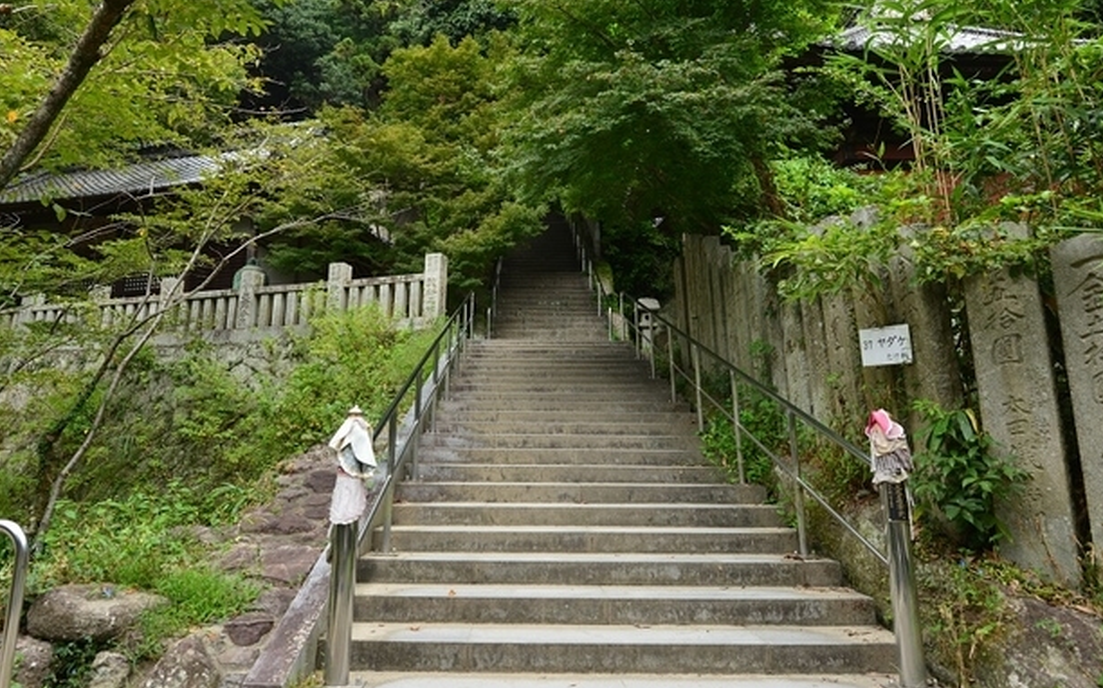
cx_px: 524
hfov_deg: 74.8
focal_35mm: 24
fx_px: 721
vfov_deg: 50.8
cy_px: 290
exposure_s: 1/160
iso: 400
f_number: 6.3
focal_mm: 18
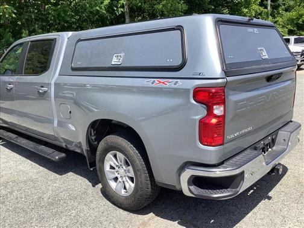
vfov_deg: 45.4
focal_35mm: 31
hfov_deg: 58.4
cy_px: 114
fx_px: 272
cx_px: 152
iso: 25
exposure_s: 1/652
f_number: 2.4
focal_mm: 3.3
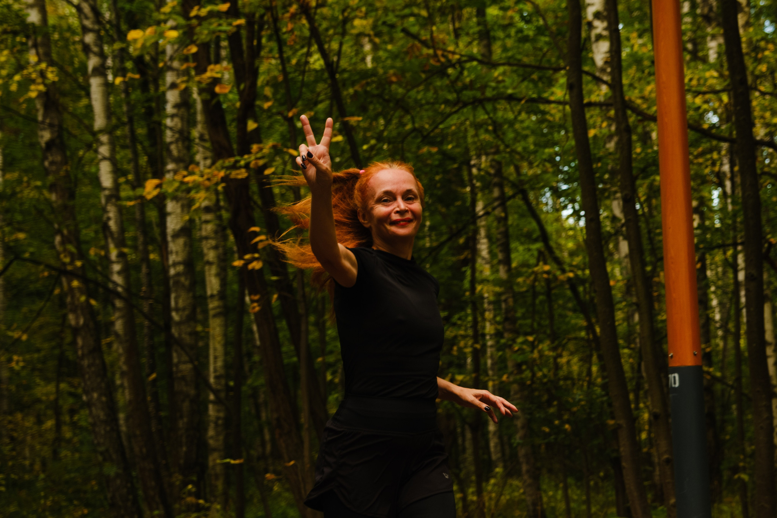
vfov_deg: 16.5
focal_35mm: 82
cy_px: 256
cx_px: 539
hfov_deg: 24.5
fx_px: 1780
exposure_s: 1/800
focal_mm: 34.2
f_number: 2.8
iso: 640
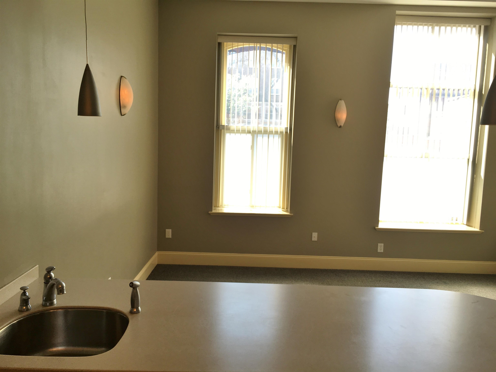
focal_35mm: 29
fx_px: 416
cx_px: 248
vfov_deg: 48.2
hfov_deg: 61.7
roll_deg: -1.7
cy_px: 186
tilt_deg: -7.7
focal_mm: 4.15
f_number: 2.2
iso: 25
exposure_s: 1/120
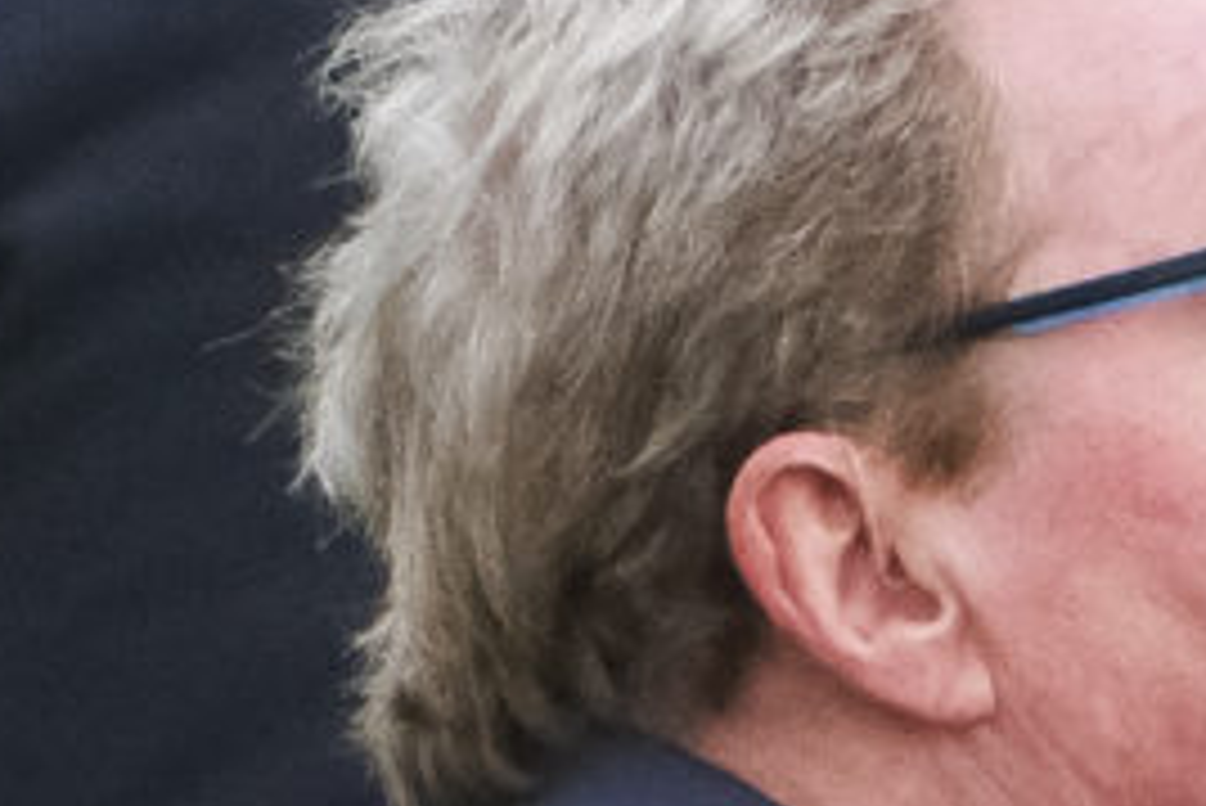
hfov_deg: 0.7
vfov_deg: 0.5
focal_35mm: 2864
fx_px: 95992
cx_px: 2272
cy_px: 723
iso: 4000
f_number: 5.6
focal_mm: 500
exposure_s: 1/500
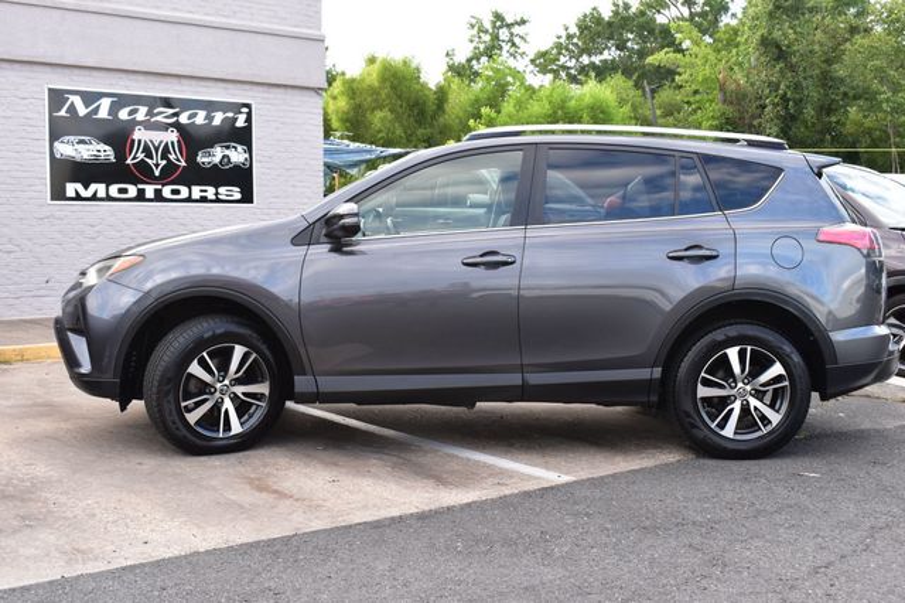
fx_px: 1093
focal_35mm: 44
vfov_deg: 30.8
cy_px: 302
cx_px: 452
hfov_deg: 45.0
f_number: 9
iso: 400
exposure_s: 1/100
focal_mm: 29
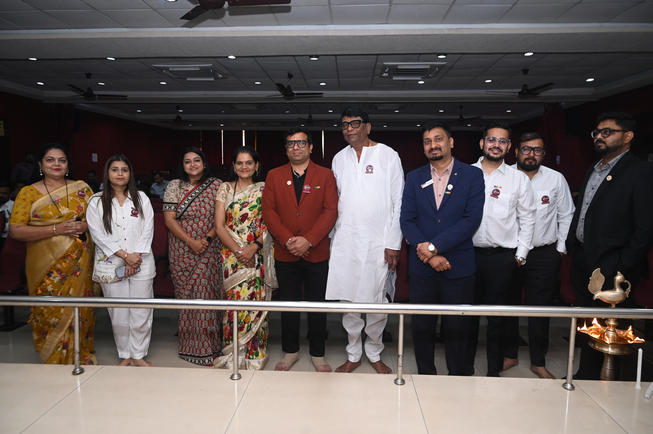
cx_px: 326
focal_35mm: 24
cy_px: 217
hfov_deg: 73.8
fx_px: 435
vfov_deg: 53.1
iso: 1000
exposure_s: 1/160
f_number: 5
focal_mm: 24
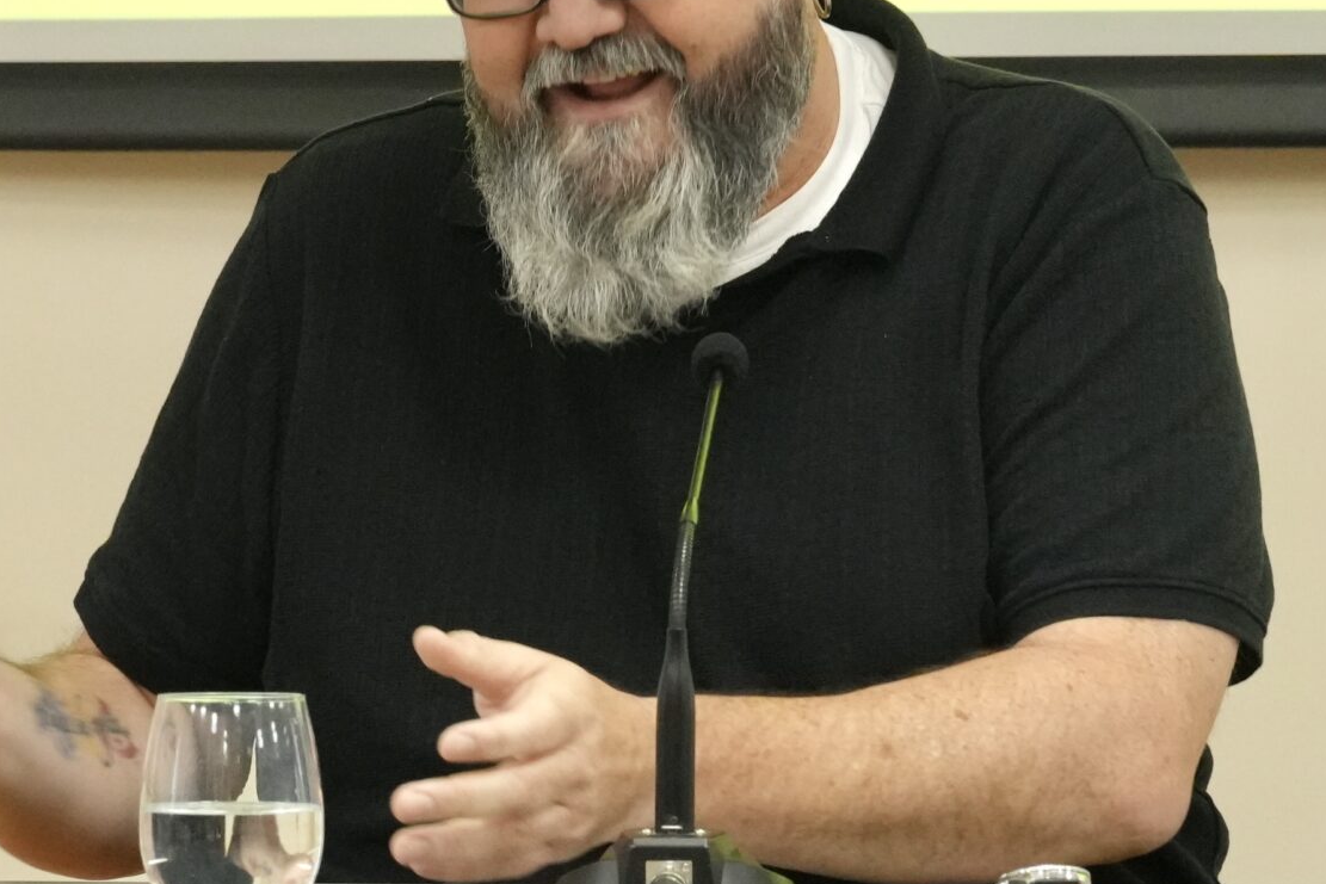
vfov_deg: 5.7
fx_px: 8914
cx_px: 529
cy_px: 440
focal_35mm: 242
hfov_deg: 8.5
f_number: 4.5
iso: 3200
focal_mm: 70
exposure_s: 1/160
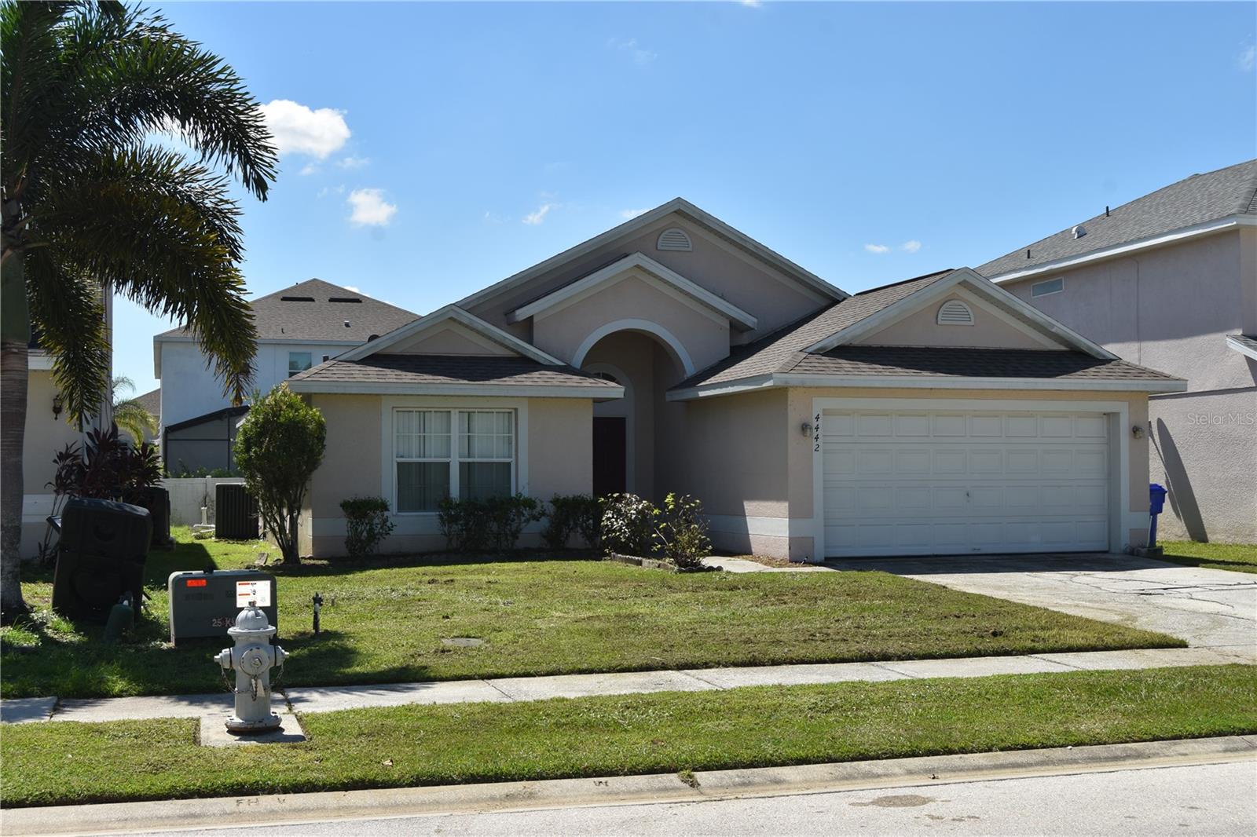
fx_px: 1466
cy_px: 418
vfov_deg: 31.9
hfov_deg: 46.4
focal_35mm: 42
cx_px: 628
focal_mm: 28
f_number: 10
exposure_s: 1/250
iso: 100
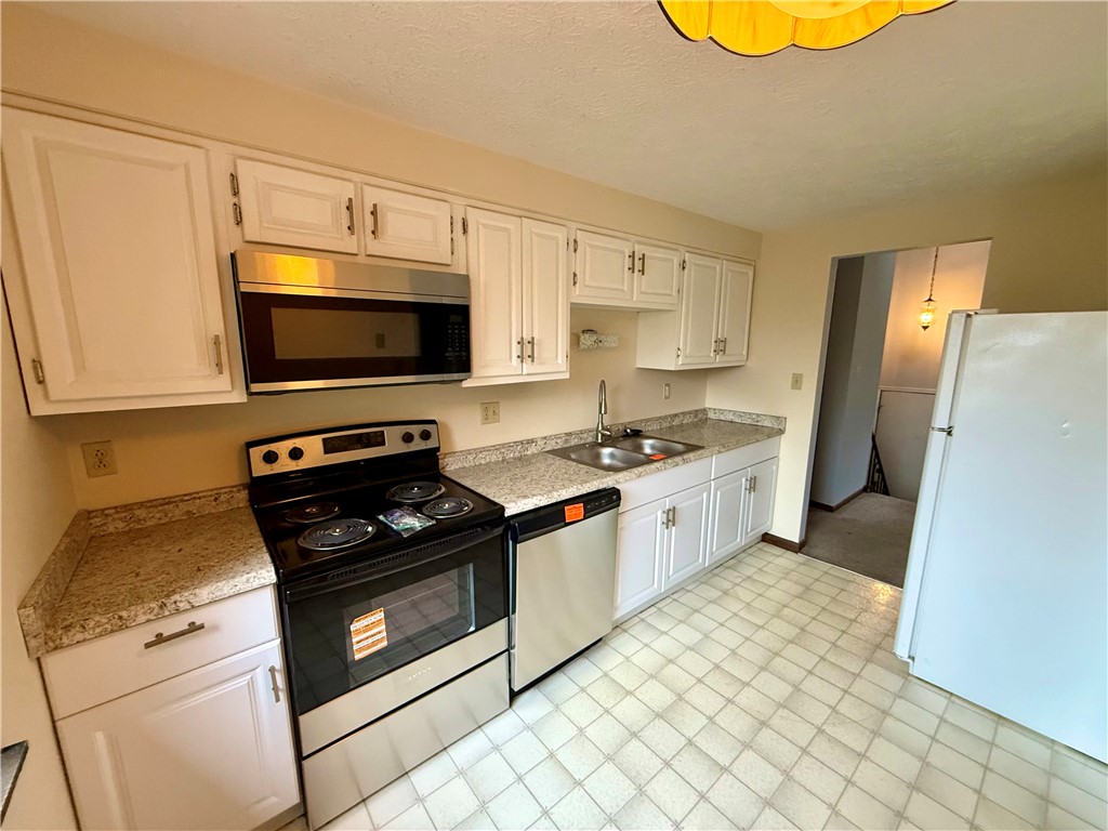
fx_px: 448
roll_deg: -0.4
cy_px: 416
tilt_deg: -9.1
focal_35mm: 14
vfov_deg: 85.7
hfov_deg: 102.1
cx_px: 554
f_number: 2.2
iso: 500
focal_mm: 2.22
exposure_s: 1/60
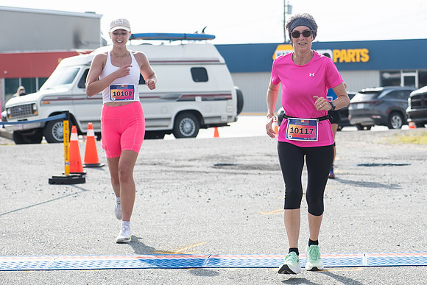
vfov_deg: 11.1
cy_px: 39
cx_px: 309
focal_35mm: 123
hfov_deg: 16.5
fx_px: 1462
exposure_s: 1/1600
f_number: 4.5
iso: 250
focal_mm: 70
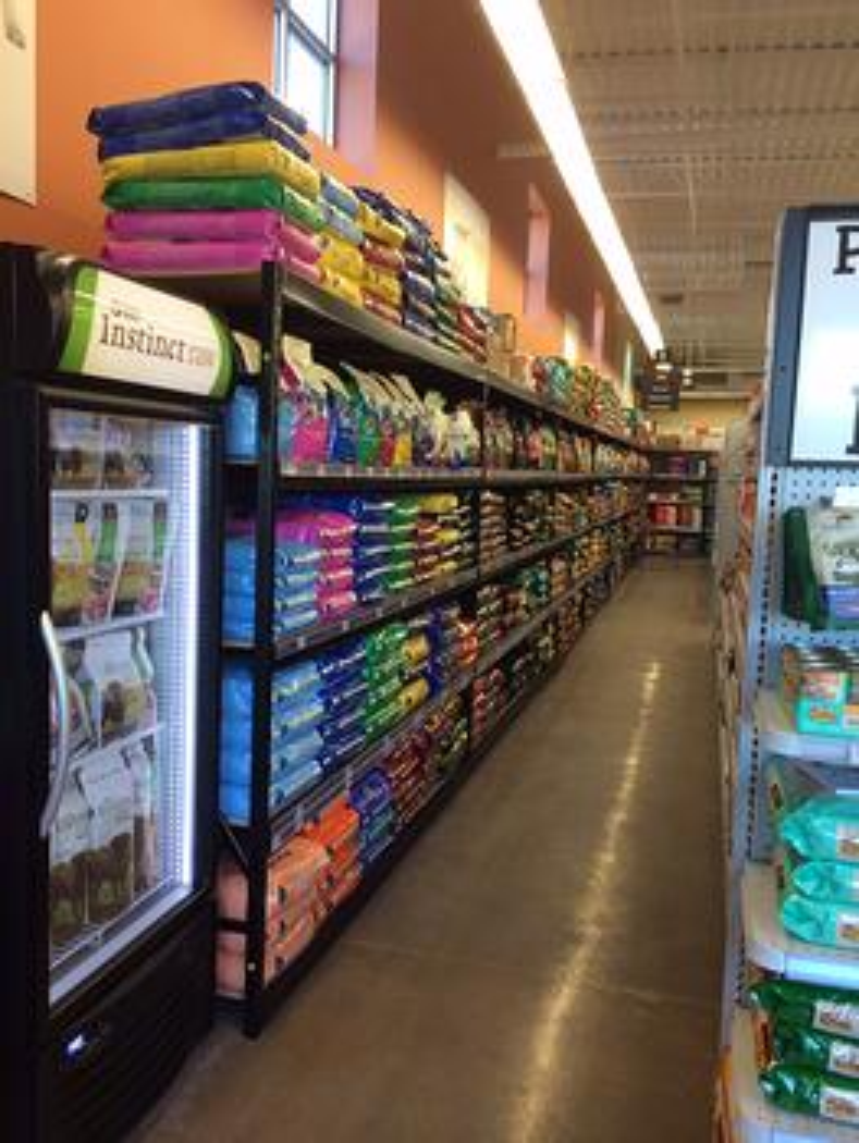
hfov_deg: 46.8
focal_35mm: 30
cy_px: 572
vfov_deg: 59.9
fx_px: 991
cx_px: 430
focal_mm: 4.12
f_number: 2.2
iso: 40
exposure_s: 1/30
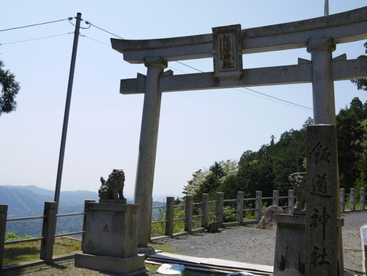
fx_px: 424
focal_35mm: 40
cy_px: 138
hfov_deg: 46.8
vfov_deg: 36.0
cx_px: 184
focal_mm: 20
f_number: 5
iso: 200
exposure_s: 1/1000
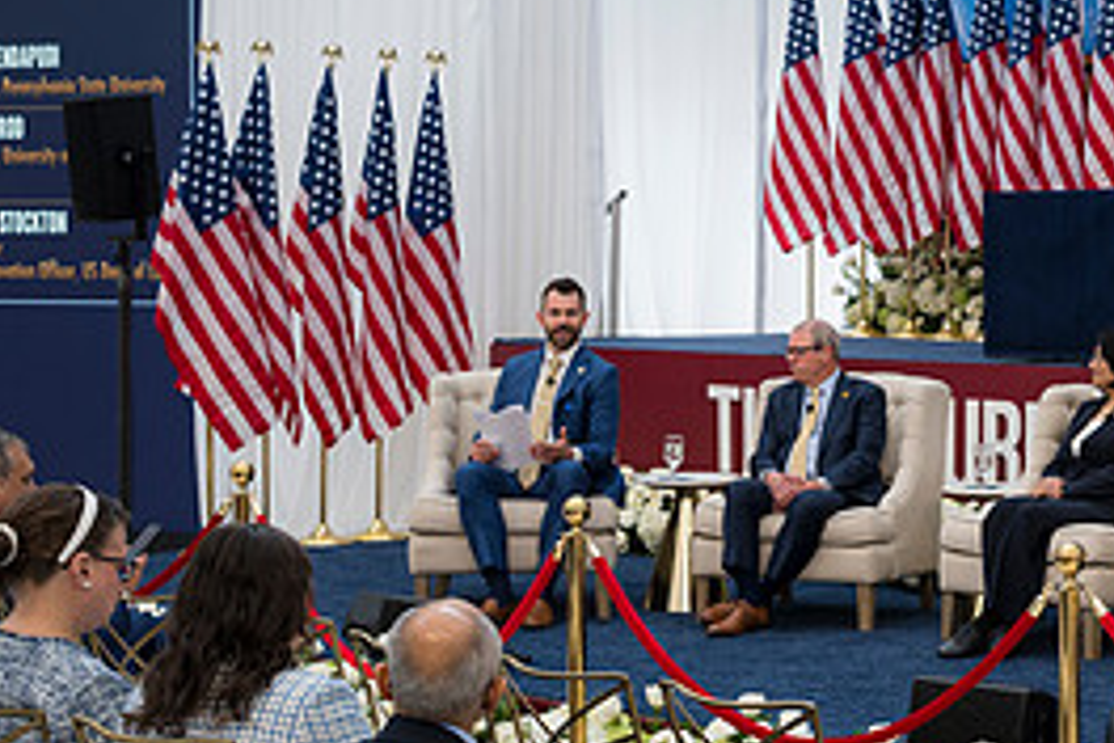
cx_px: 1118
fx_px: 2383
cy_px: 344
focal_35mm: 77
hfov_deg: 25.0
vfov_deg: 17.7
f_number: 4
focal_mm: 35
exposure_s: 1/160
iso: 160
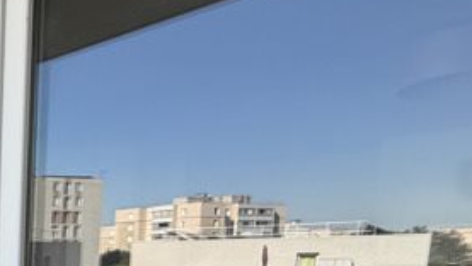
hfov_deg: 31.5
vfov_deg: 24.4
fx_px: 551
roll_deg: +0.8
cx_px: -184
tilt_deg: -7.1
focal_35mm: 44
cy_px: 324
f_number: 2.2
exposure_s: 1/502
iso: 64
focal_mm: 2.22
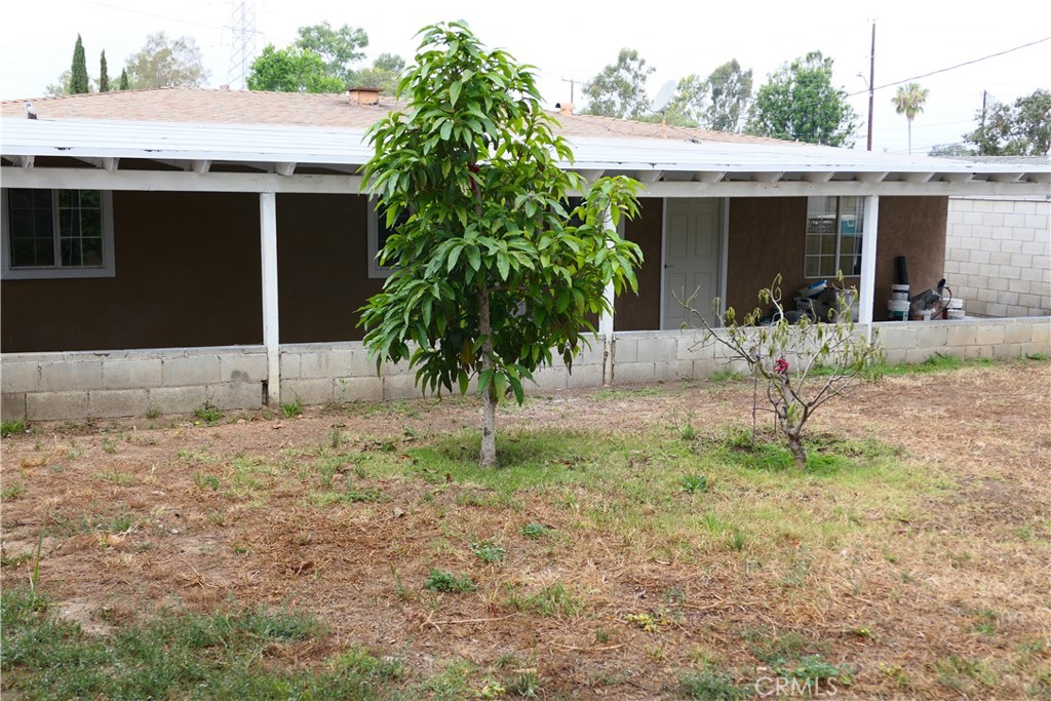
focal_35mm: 43
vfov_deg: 31.2
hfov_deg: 45.4
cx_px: 526
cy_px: 350
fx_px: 1255
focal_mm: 15.6
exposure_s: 1/800
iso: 125
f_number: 2.8
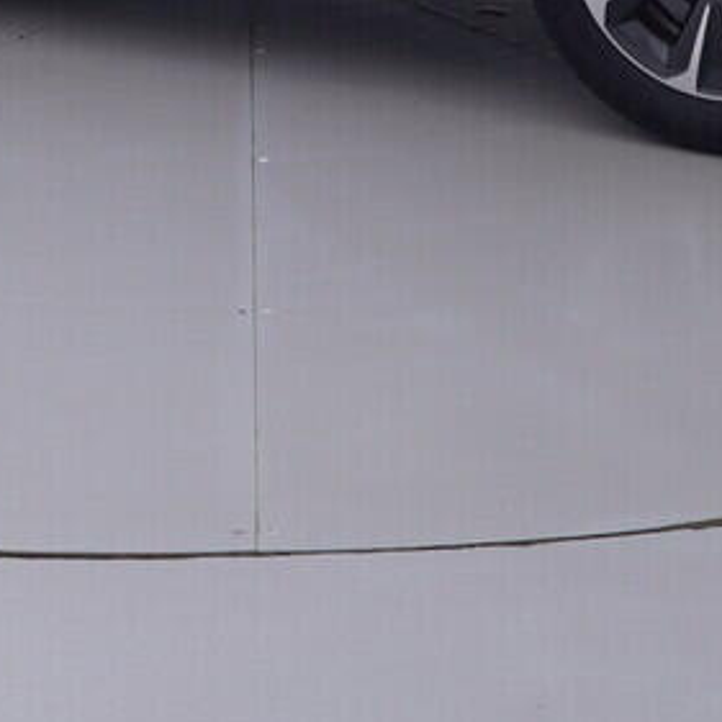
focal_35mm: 98
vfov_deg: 16.2
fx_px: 2317
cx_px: 249
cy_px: -370
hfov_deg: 17.7
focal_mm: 15
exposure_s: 1/80
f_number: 5
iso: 200
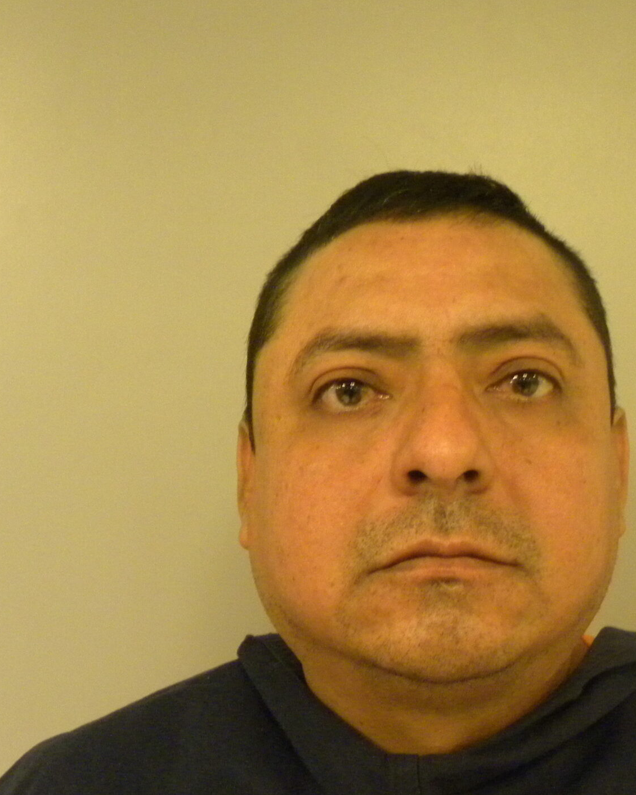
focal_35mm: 46
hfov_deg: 32.5
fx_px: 1082
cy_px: 502
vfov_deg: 40.0
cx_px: 425
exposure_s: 1/17.8
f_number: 2.8
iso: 400
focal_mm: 4.6
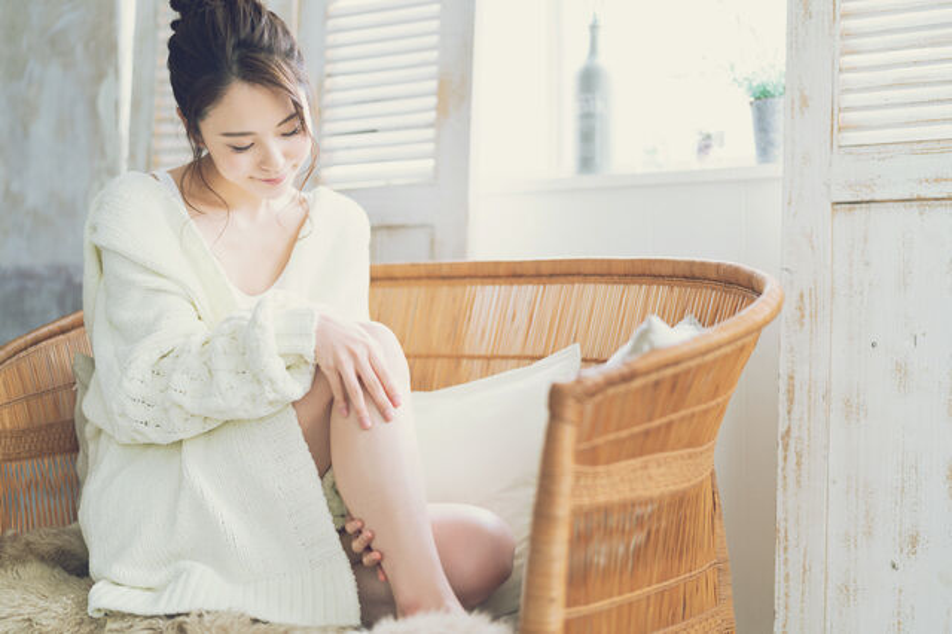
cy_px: 317
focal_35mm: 50
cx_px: 476
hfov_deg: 39.6
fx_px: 1321
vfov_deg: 27.0
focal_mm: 50
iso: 100
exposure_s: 1/200
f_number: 1.4
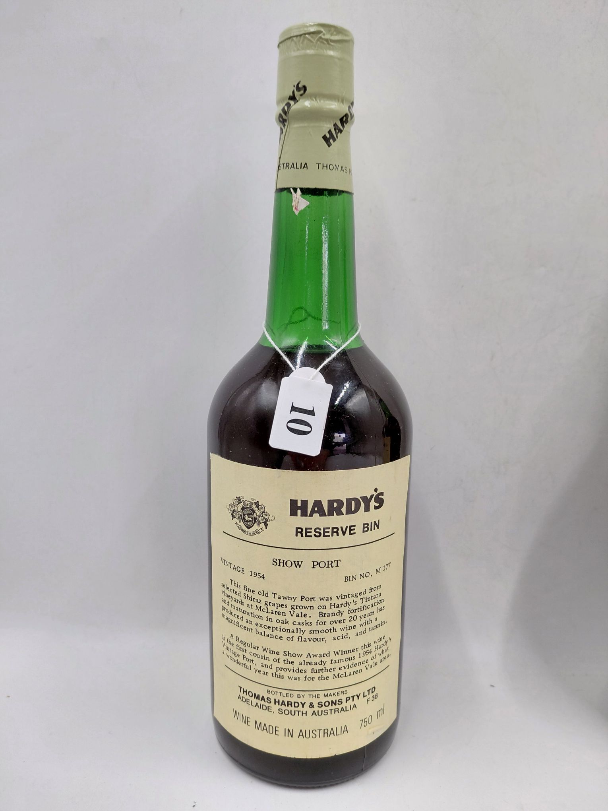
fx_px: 585
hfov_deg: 54.9
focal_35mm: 25
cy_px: 406
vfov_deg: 69.4
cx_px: 304
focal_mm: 4.69
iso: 160
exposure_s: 1/100
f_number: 1.8
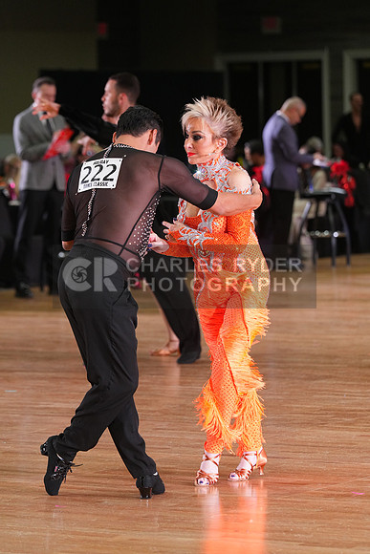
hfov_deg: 7.3
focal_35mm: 189
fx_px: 2912
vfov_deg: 10.9
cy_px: 277
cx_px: 185
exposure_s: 1/200
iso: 2500
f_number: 5
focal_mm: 189
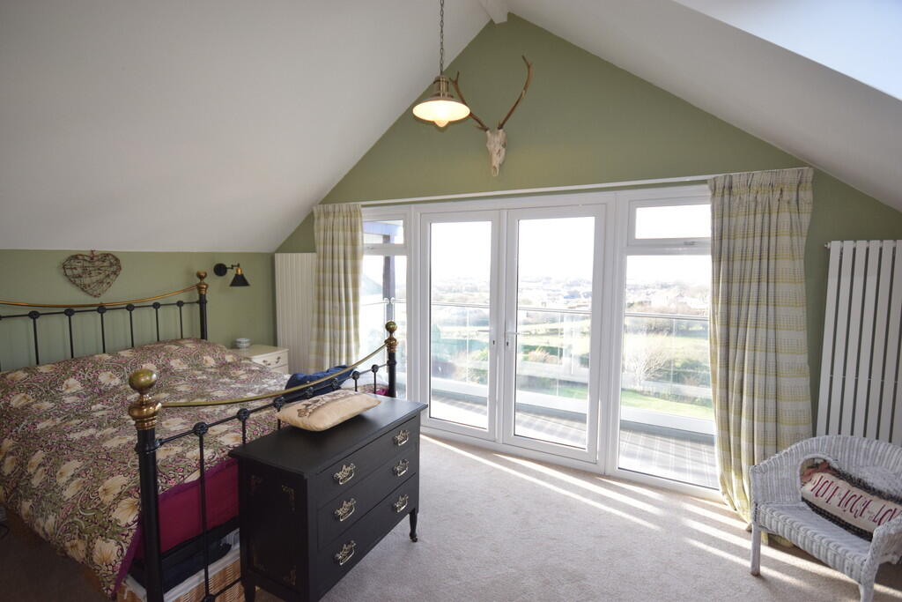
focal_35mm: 16
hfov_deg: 95.0
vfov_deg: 72.1
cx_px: 451
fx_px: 413
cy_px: 301
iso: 720
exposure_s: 1/125
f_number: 5.6
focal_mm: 11
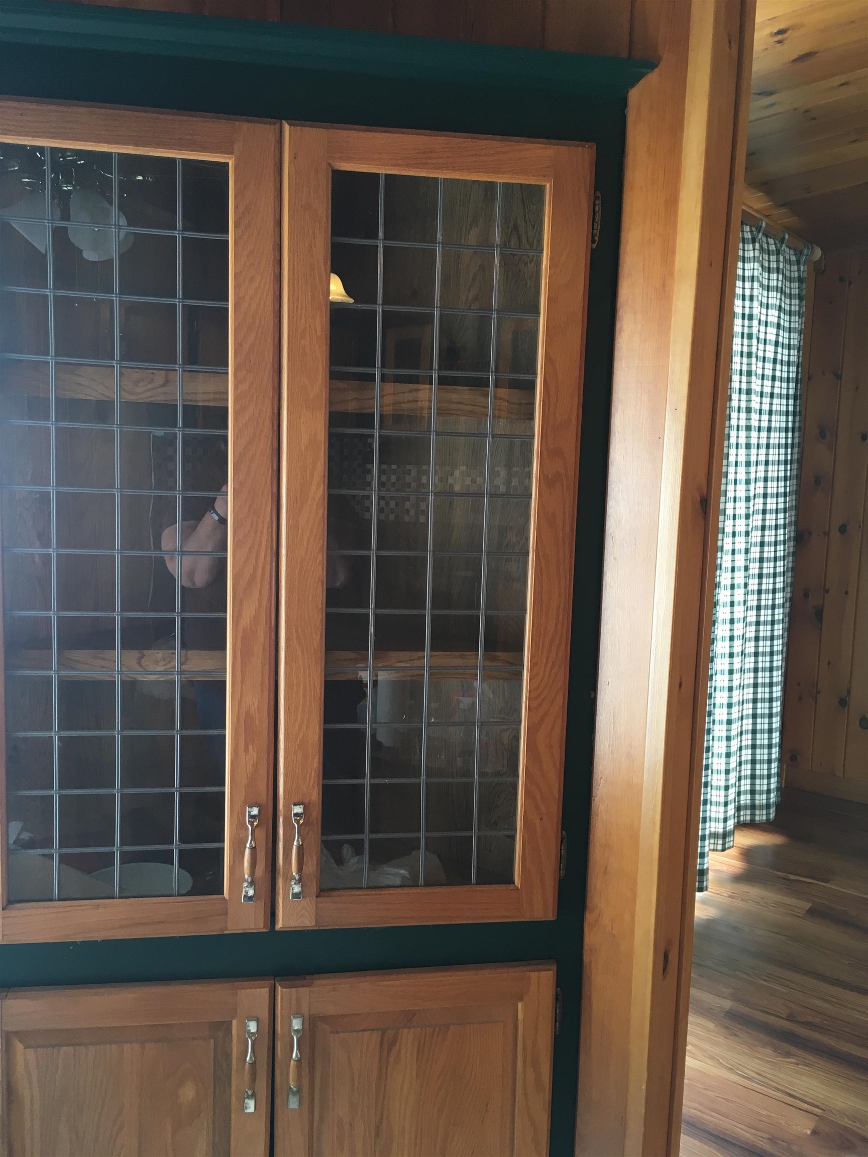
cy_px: 578
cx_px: 434
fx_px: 970
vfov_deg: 61.7
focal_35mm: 29
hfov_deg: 48.2
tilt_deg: -6.8
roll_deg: +0.1
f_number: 2.2
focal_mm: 4.15
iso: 50
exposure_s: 1/30
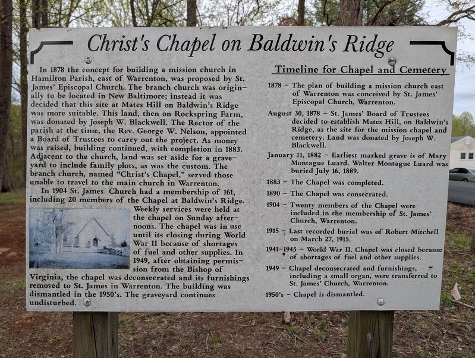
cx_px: 238
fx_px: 330
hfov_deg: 71.5
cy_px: 179
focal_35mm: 24
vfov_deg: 57.0
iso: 13
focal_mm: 6.9
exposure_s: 1/3236
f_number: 1.68
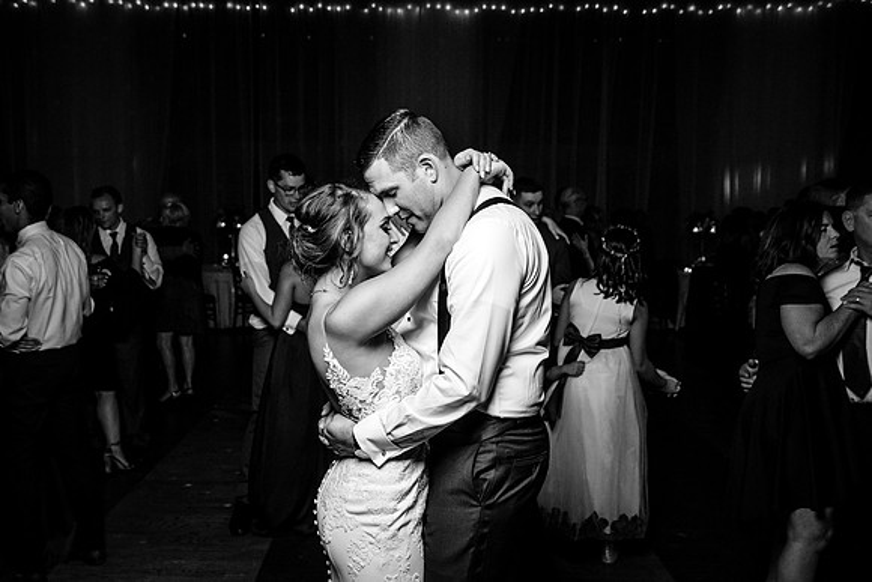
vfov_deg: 34.7
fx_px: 930
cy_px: 289
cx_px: 395
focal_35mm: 38
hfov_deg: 50.2
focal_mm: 35
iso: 2000
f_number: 4
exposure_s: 1/200
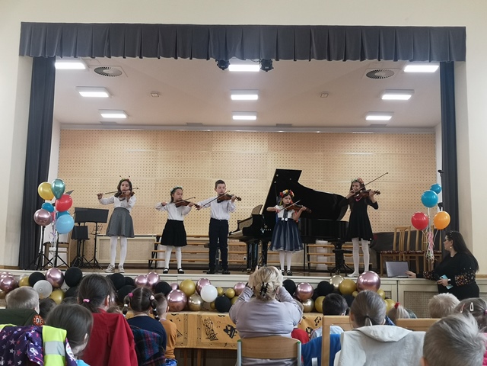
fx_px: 563
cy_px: 183
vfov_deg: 36.0
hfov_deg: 46.8
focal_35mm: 40
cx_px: 244
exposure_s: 1/50
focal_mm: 3.95
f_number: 1.8
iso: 64
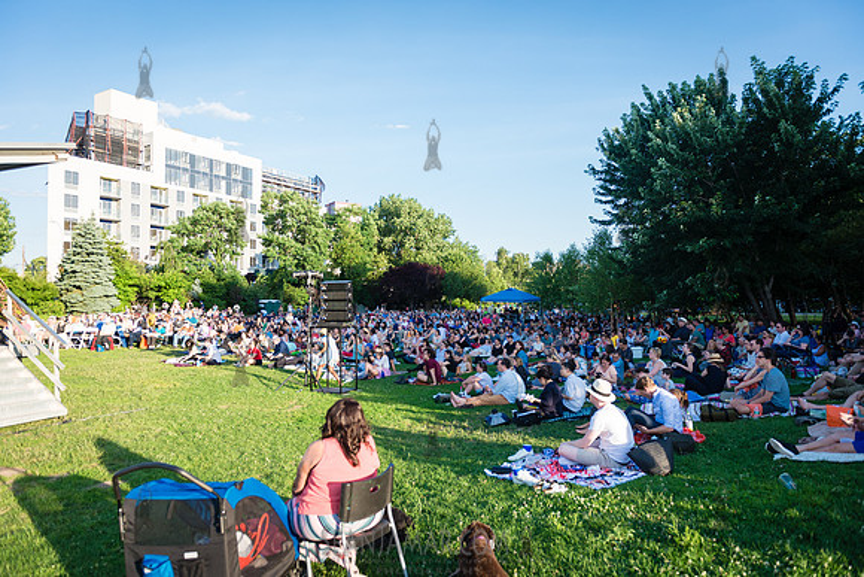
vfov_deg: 53.2
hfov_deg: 73.7
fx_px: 576
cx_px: 432
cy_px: 288
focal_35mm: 24
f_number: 3.5
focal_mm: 24
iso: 500
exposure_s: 1/1600
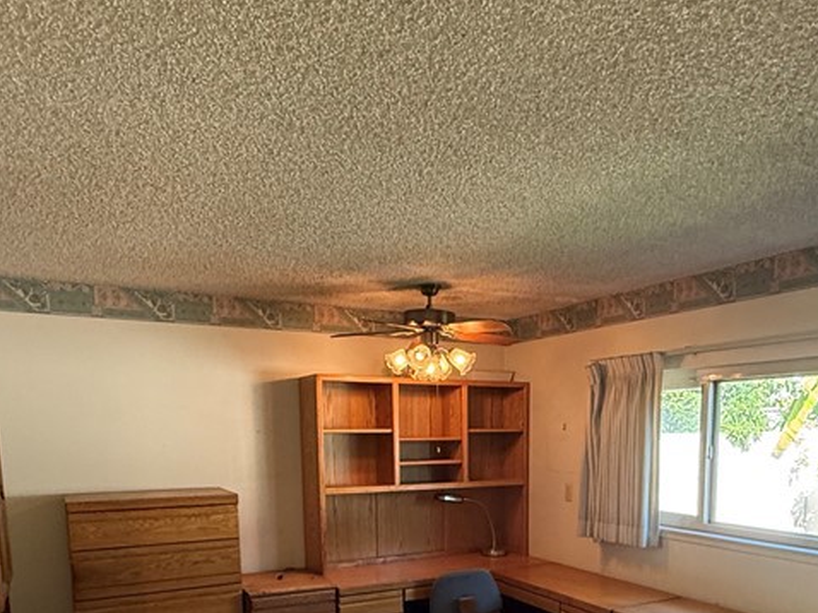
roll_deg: +0.1
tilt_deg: -6.7
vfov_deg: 44.0
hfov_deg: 59.6
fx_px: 709
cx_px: 477
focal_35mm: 30
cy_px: 510
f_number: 2.2
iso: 320
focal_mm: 2.22
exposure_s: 1/120
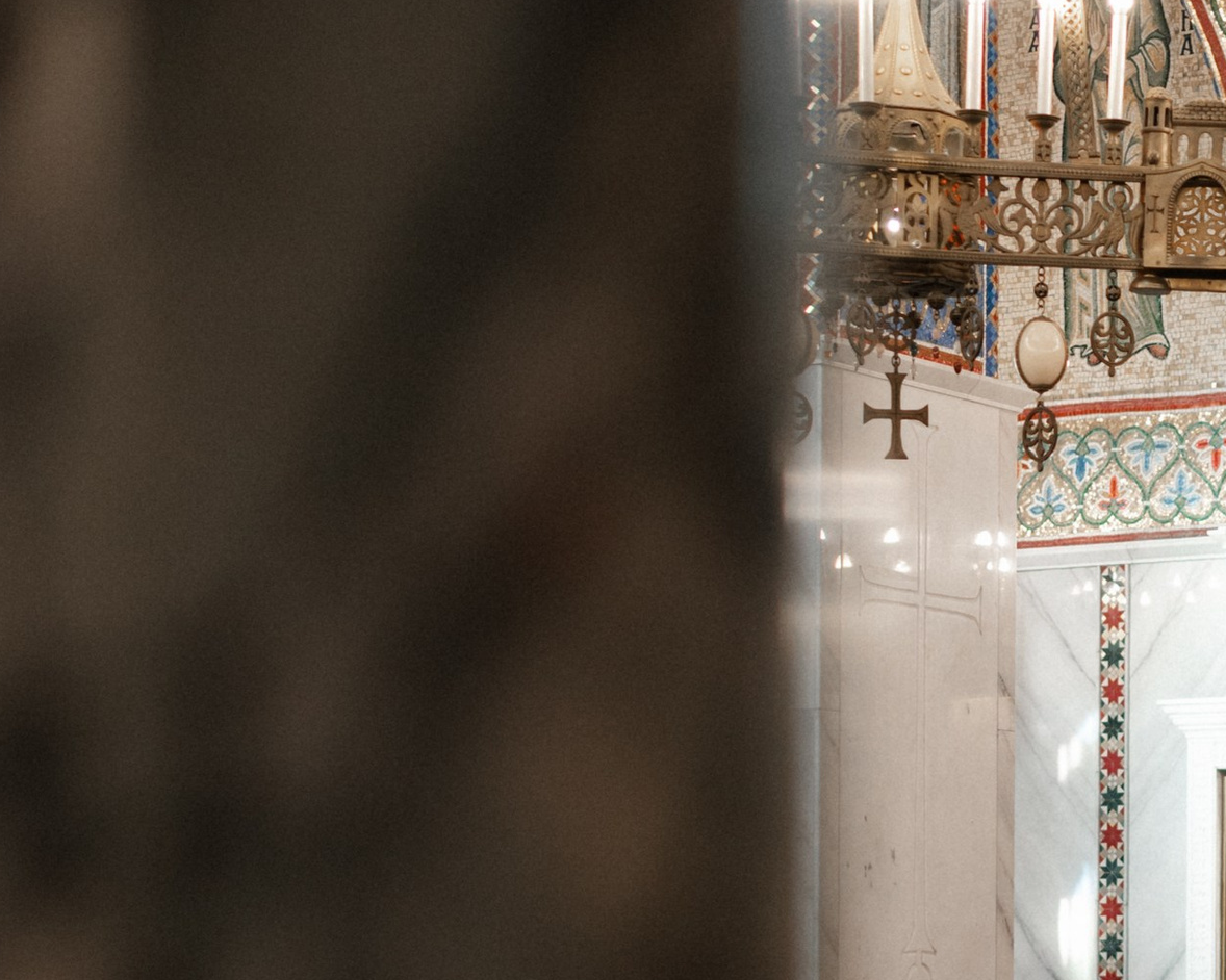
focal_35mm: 107
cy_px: 940
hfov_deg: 17.4
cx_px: 1310
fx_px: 3882
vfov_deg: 14.2
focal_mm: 35
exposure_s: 1/200
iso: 640
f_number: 1.8
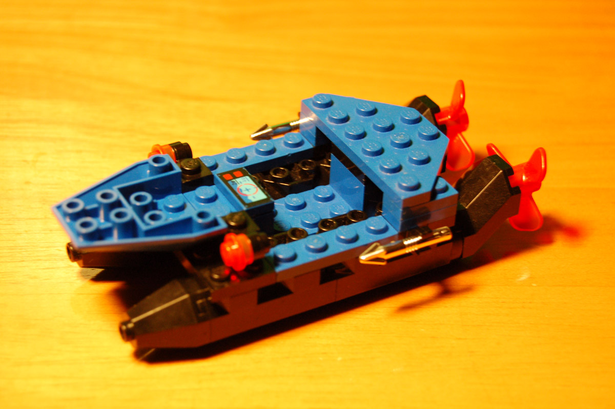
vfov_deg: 17.5
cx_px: 308
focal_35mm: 78
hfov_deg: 26.0
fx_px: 1331
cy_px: 204
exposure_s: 1/20
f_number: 5.6
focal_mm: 52
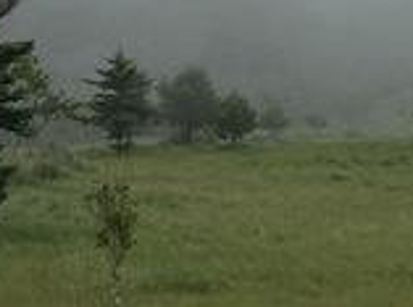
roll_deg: -0.1
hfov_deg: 13.8
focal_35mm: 143
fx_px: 1702
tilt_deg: +21.4
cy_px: -331
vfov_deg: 9.6
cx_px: 263
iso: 20
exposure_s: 1/2288
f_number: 1.8
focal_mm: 3.99
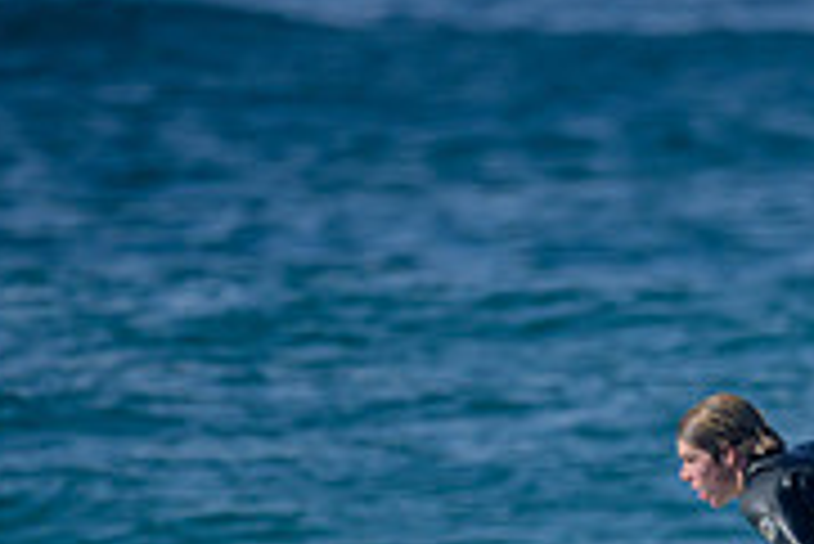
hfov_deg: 0.8
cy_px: 632
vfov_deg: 0.5
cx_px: 985
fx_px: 58065
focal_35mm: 2566
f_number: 6.3
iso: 280
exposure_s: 1/2500
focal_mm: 800
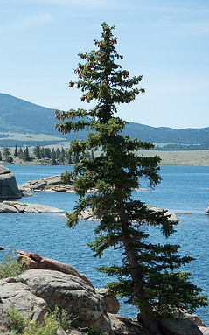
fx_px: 985
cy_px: 167
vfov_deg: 19.3
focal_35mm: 108
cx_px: -31
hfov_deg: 11.9
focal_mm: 70
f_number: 8
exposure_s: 1/1600
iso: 200
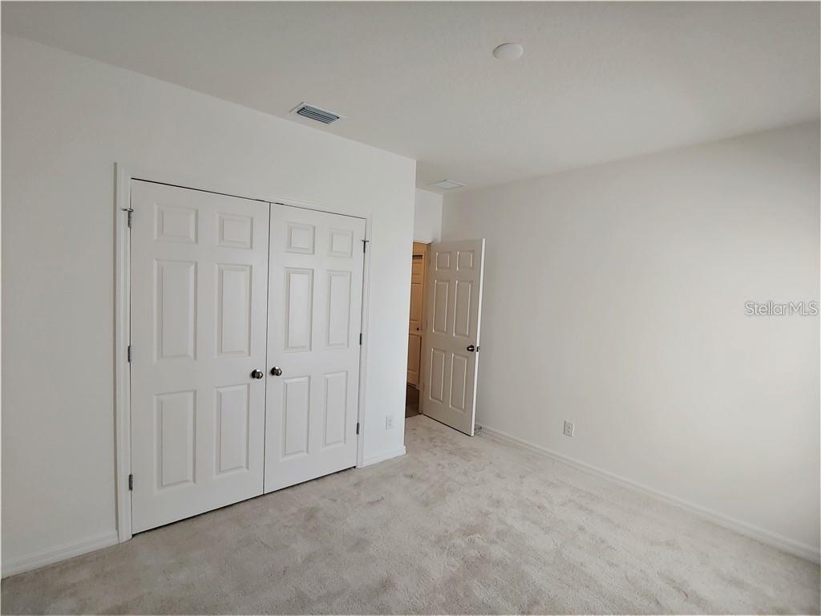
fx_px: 379
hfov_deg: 94.5
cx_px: 410
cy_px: 308
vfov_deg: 78.1
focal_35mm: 16
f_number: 1.9
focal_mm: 2.18
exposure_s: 1/60
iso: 50
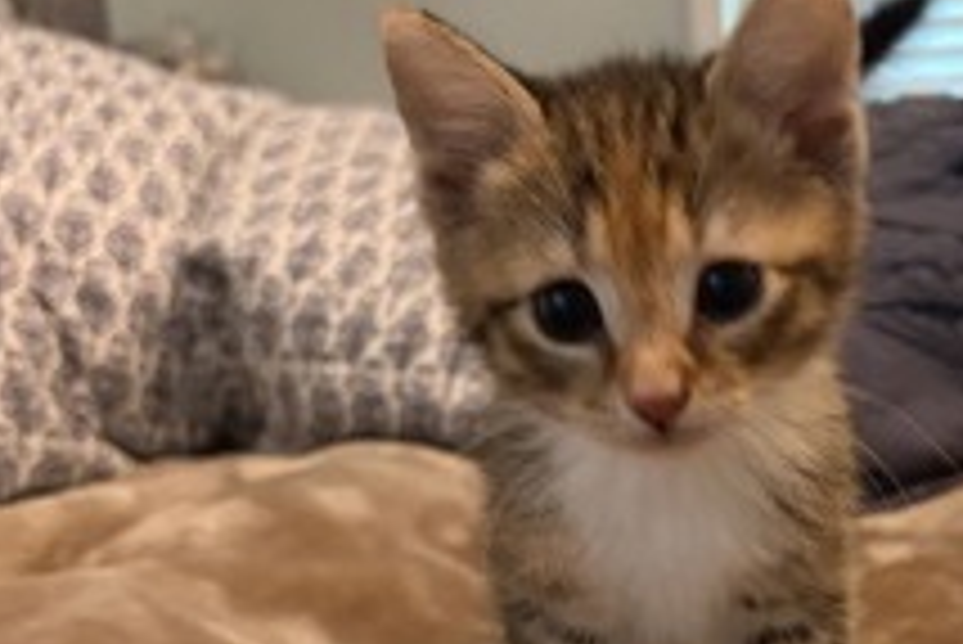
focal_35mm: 53
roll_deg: +4.5
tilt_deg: -11.1
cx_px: 691
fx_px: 1419
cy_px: 486
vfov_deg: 25.2
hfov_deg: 36.8
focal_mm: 5.96
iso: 400
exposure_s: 1/40
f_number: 1.6
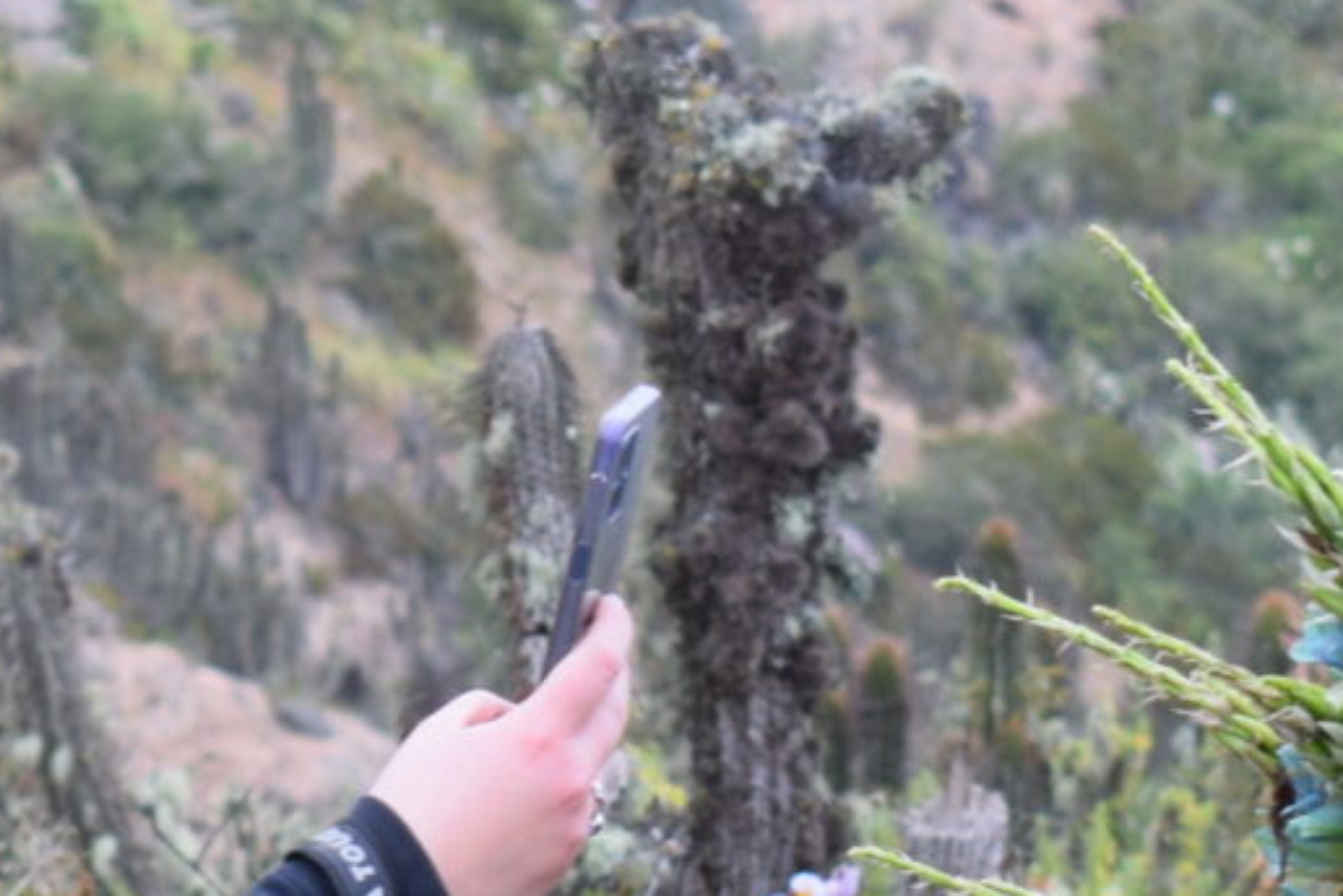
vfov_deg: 4.0
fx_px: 12758
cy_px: 840
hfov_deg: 6.0
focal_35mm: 342
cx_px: 461
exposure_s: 1/125
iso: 400
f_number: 5.6
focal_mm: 46
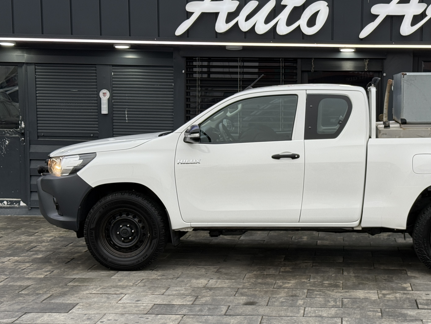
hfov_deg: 27.9
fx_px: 859
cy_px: 180
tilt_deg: -5.2
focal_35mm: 69
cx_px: 303
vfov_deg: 21.3
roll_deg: -0.8
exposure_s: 1/122
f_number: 1.78
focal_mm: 6.76
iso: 50
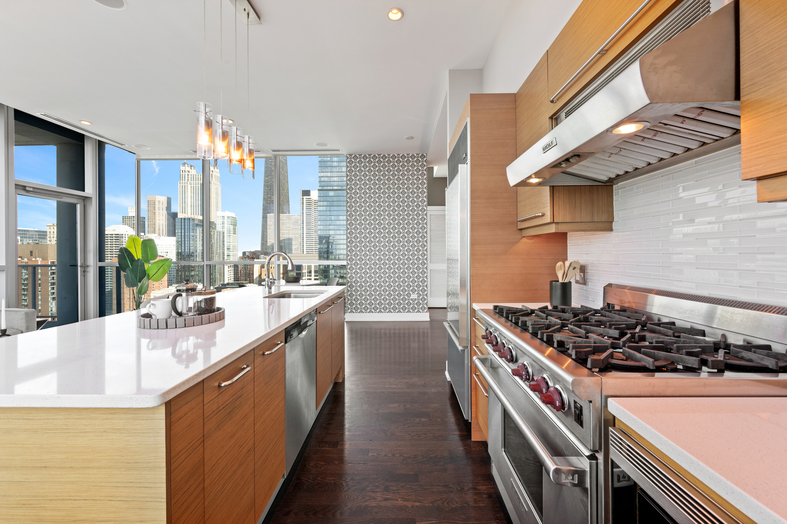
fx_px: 306
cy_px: 262
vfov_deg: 81.1
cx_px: 394
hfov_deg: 104.3
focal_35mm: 14
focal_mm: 14
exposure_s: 1/10
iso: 400
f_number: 11
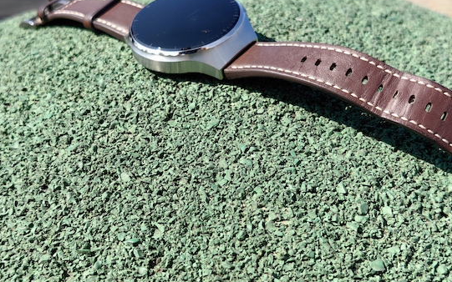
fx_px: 739
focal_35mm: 60
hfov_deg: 34.0
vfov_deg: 21.6
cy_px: 131
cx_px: 222
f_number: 1.4
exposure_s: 1/3077
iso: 80
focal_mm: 6.35
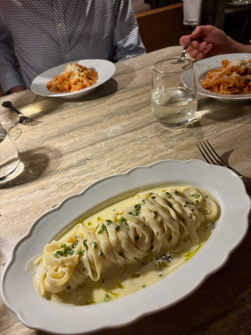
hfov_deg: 53.1
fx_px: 251
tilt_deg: -39.4
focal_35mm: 26
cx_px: 126
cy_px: 168
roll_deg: +10.0
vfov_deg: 67.3
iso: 320
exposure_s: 1/60
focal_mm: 5.96
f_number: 1.6
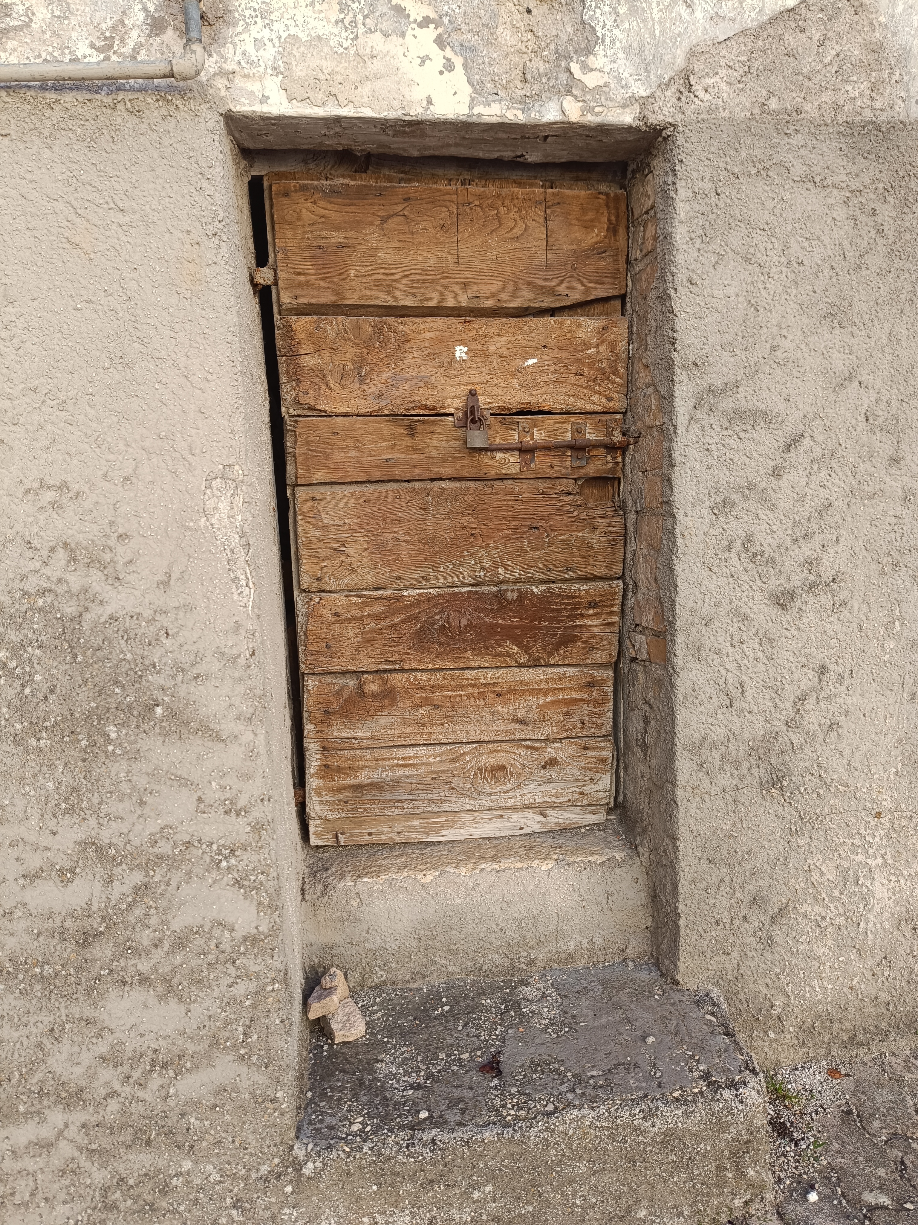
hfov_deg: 56.8
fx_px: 849
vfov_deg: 71.6
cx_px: 459
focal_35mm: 24
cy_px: 612
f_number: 1.88
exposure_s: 1/164
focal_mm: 5.59
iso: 53
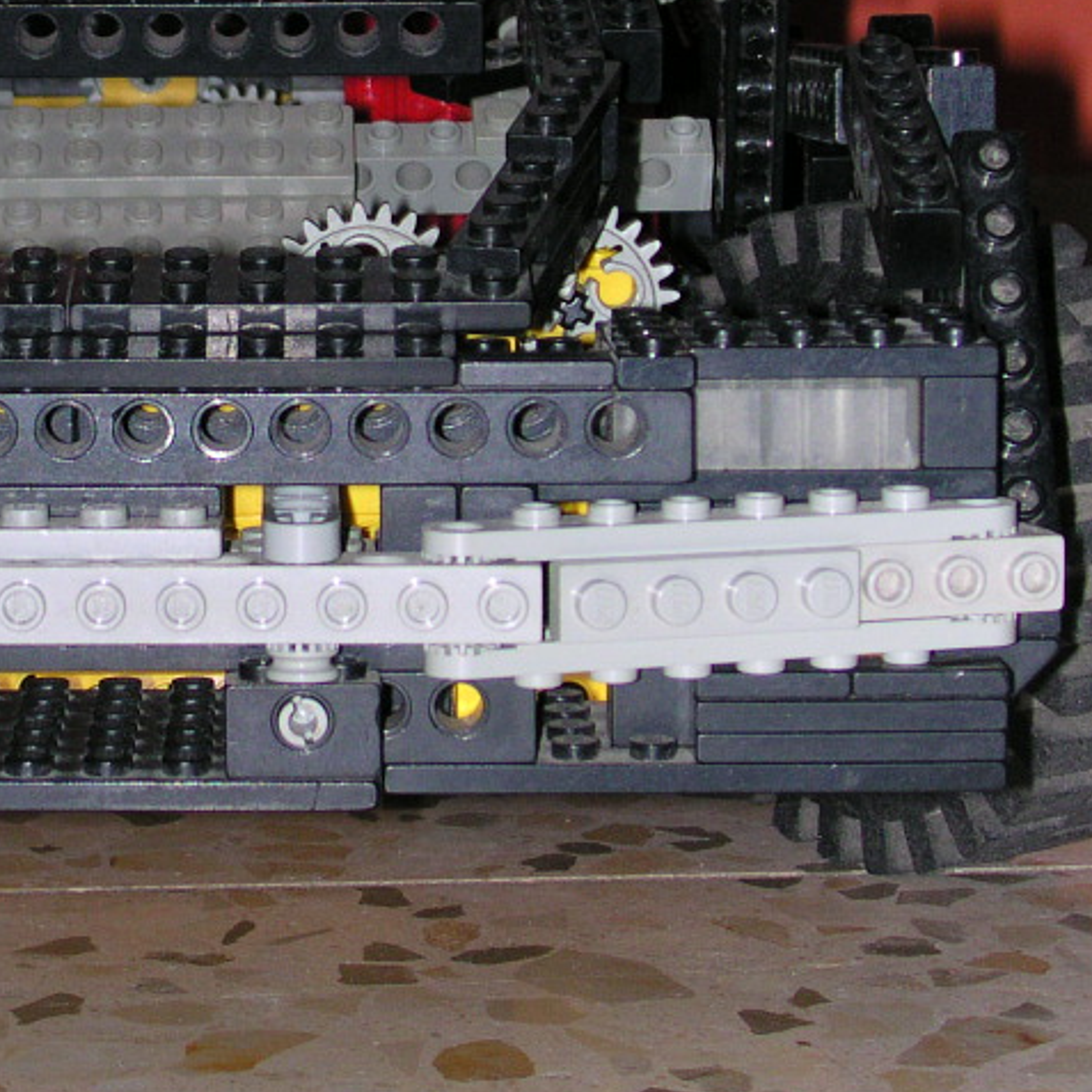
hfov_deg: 13.4
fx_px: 4604
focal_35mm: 129
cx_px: 124
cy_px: 279
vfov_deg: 13.5
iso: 100
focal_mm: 10.4
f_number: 3.7
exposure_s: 1/60
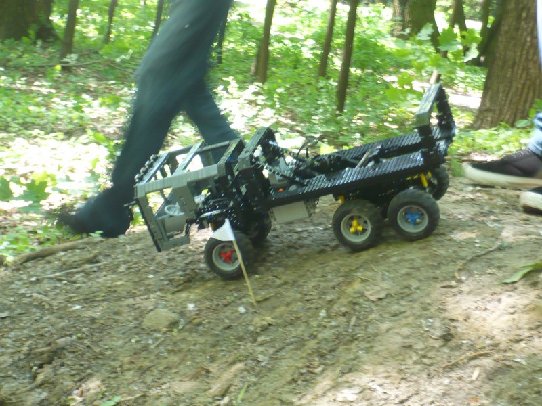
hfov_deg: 18.7
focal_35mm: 105
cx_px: 271
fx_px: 1644
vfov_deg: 14.1
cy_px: 203
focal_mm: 17.4
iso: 200
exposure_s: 1/15
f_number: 5
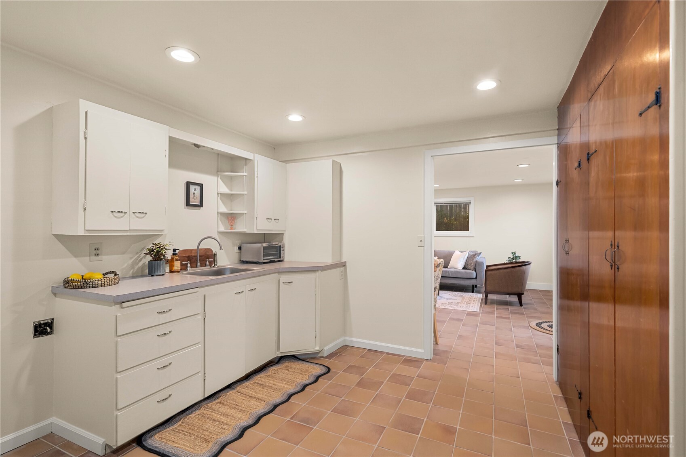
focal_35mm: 16
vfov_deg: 73.7
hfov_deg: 96.7
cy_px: 228
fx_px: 305
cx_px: 343
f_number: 7.1
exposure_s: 1/30
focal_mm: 16
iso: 640
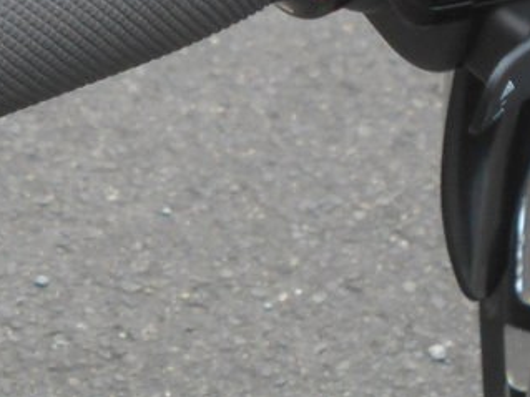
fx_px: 2877
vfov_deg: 7.6
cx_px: 83
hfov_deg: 10.5
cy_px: -347
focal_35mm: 188
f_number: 4.5
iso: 200
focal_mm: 8.8
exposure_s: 1/250
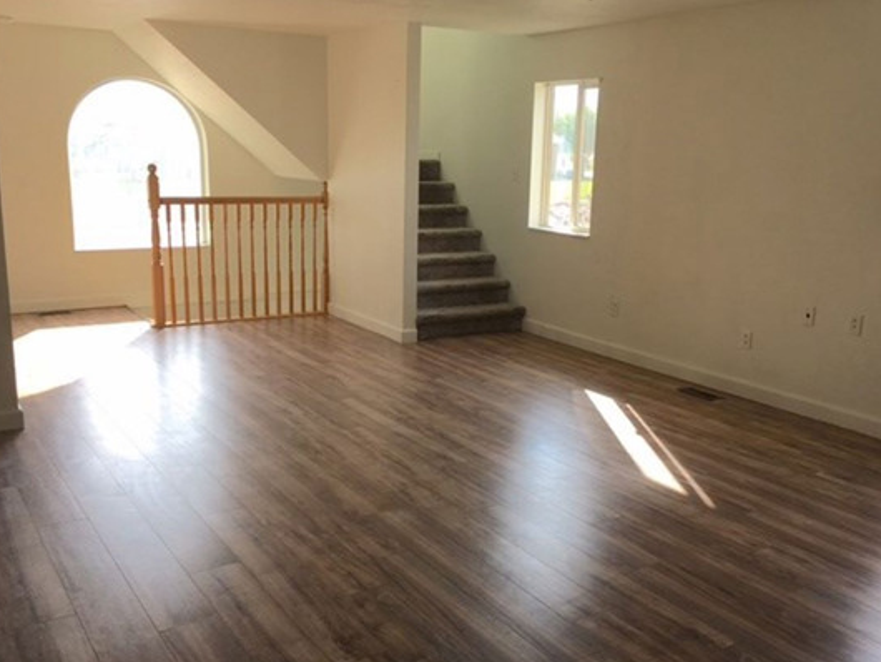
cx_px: 457
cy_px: 359
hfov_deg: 52.6
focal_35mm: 35
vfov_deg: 40.7
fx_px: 891
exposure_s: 1/171
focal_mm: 4.15
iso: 25
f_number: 2.2
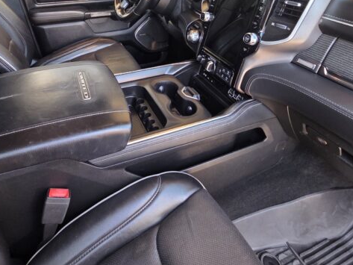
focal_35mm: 22
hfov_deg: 75.7
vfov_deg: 56.7
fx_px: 224
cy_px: 54
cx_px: 145
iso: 160
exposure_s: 1/50
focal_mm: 2.2
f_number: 2.2
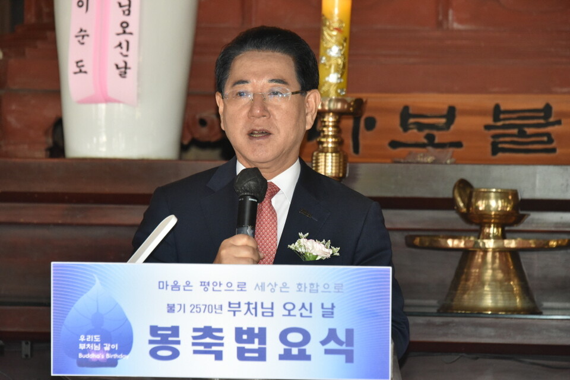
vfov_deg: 7.2
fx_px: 3008
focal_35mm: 190
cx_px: 285
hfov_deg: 10.8
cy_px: 190
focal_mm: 190
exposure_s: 1/250
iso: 3200
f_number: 7.1
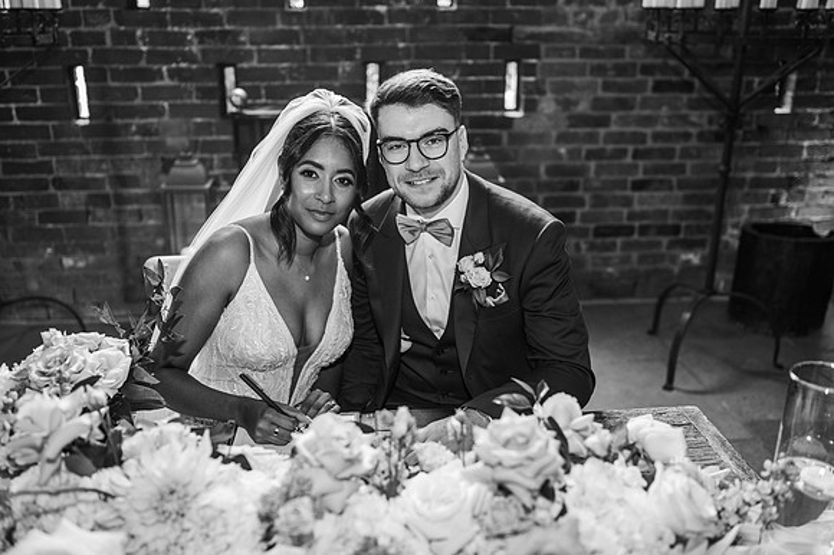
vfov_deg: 37.8
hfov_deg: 54.5
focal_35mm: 35
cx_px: 417
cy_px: 278
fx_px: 810
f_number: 2.2
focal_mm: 35
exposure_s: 1/200
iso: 900
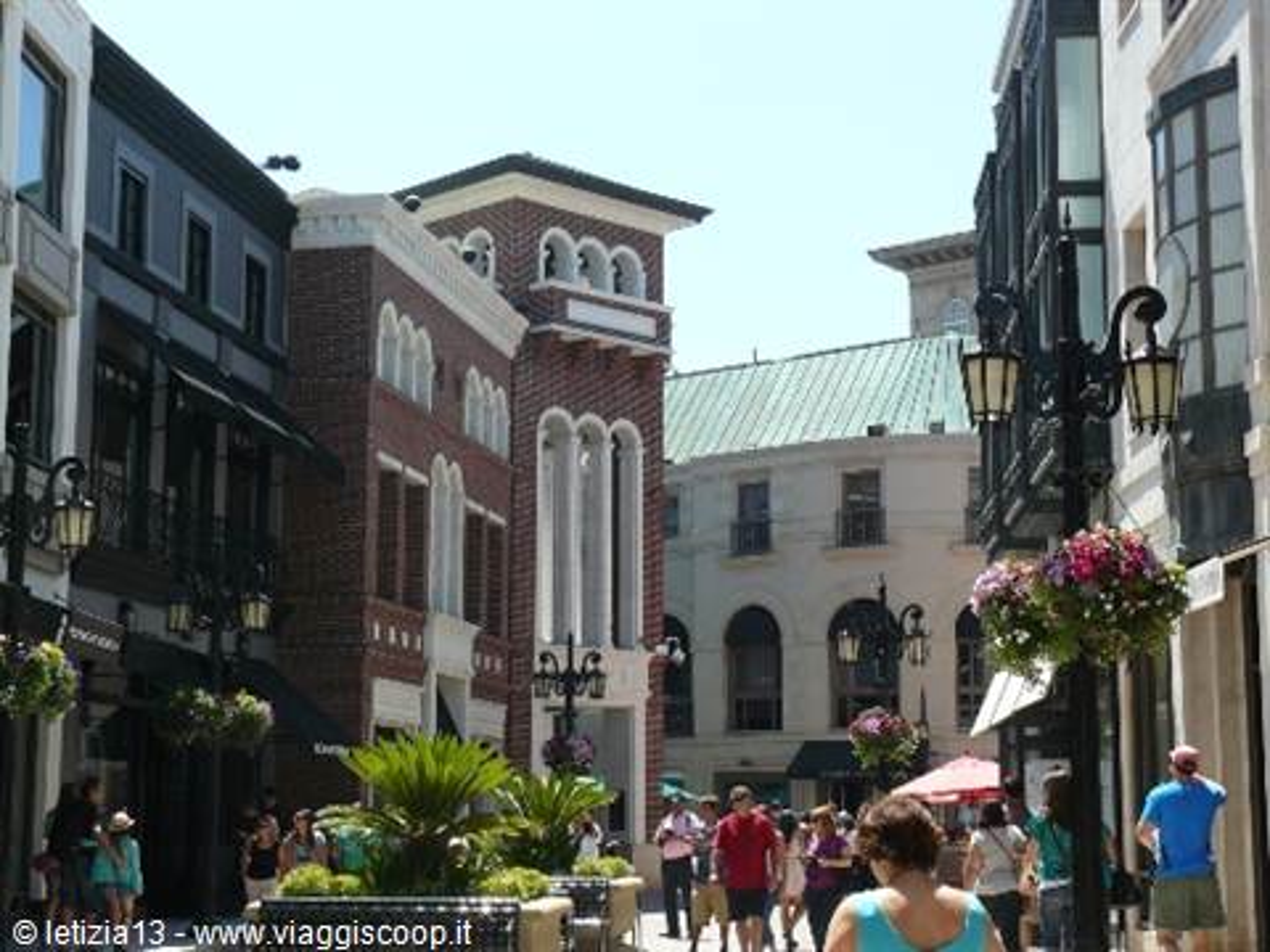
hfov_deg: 32.2
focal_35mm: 60
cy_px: 476
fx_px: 2201
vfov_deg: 24.4
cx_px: 635
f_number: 5
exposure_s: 1/250
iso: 100
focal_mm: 10.1
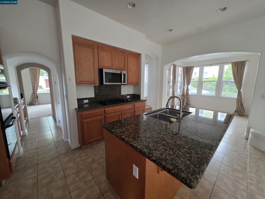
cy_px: 100
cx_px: 132
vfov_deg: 89.9
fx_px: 100
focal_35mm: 13
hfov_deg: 106.2
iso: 250
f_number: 1.9
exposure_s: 1/120
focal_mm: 2.2
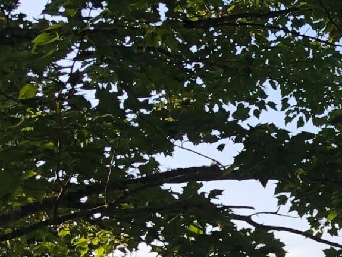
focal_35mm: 146
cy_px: 330
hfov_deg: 12.3
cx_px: 632
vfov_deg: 10.0
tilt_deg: +3.2
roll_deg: -1.9
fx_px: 1443
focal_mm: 3.99
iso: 20
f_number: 1.8
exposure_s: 1/432
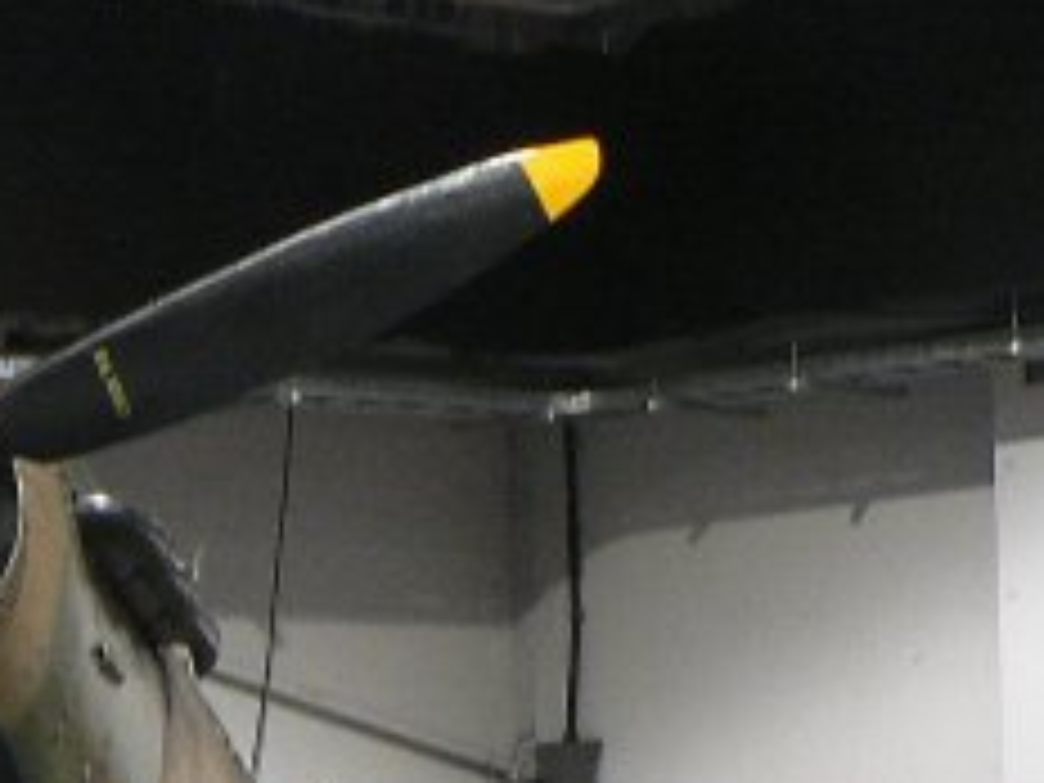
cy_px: 828
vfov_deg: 11.8
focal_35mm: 124
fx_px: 3740
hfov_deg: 15.8
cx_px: 162
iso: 200
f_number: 2.8
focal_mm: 6
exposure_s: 1/15
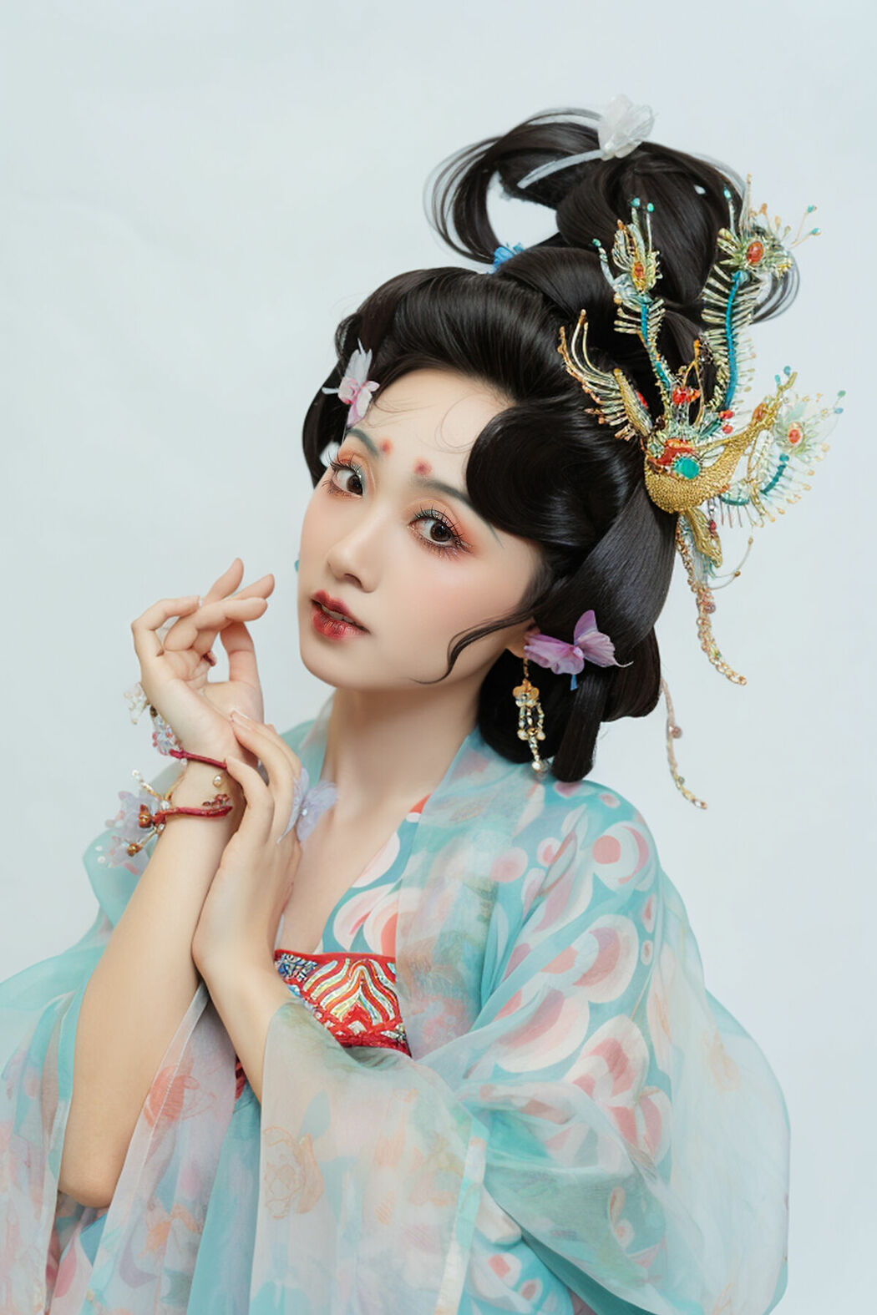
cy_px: 658
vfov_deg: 39.6
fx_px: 1827
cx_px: 438
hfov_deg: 27.0
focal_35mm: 50
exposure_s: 1/125
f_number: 3.5
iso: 100
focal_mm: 50
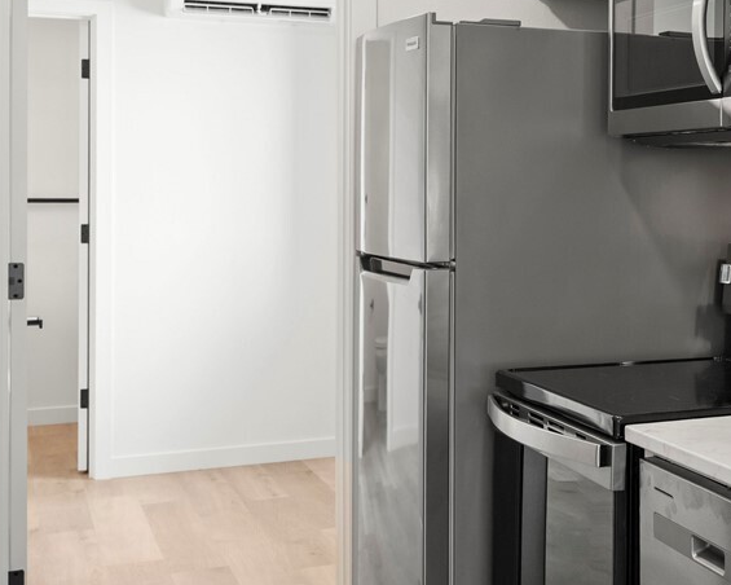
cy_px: 200
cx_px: 915
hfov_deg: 26.1
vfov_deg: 24.0
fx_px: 1372
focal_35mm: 63
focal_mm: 22.5
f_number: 8
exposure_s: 1/5
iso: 200
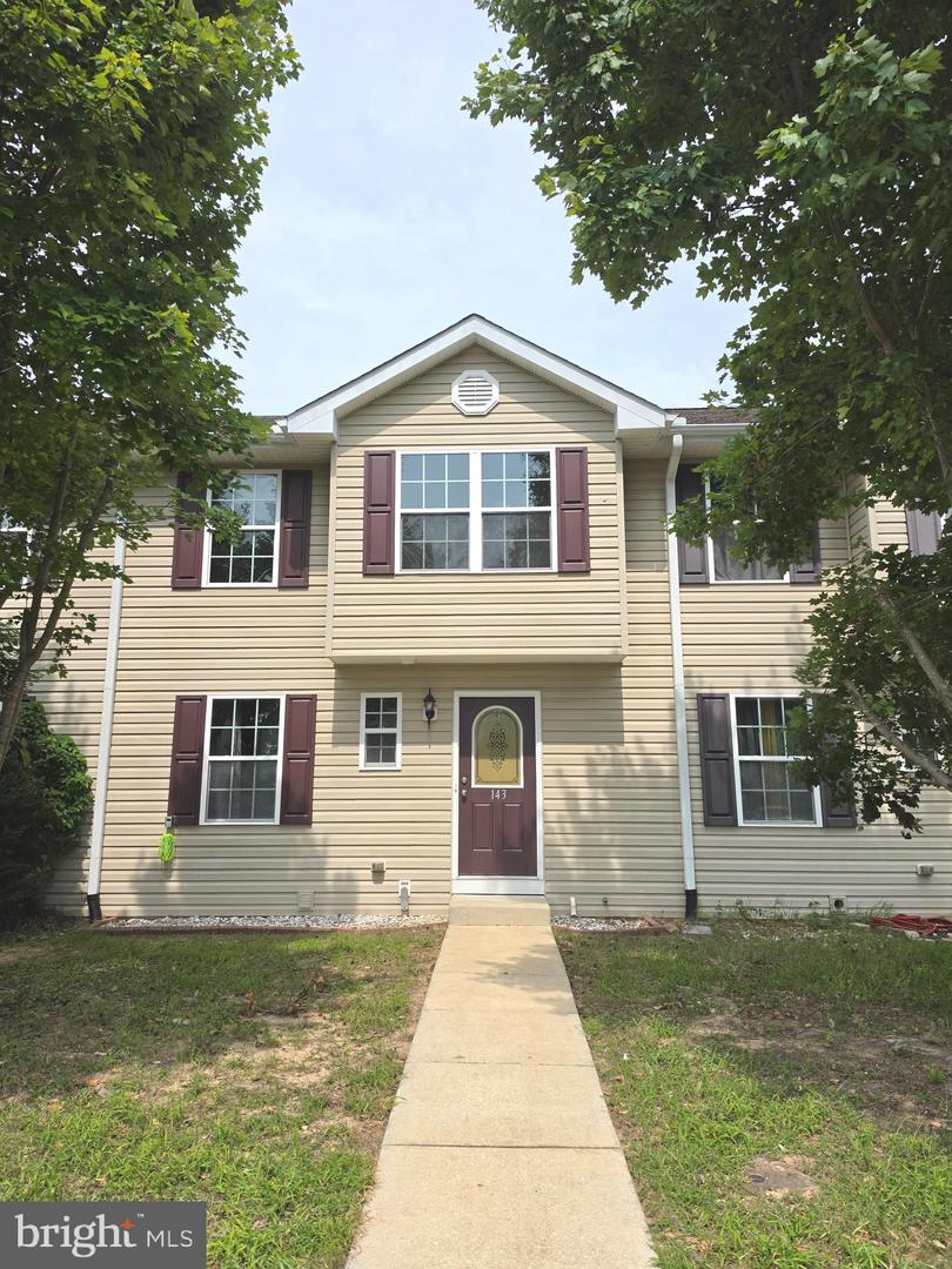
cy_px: 634
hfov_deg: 58.9
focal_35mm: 23
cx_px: 476
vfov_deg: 73.9
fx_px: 843
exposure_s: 1/7939
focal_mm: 6.5
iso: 64
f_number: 1.4
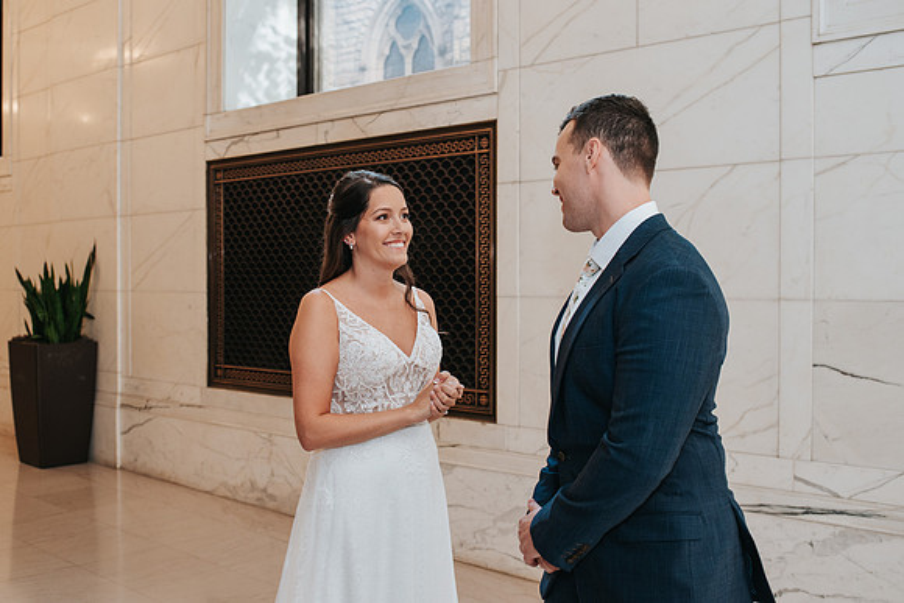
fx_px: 982
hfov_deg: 49.4
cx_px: 411
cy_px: 301
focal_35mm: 39
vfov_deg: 34.2
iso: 1000
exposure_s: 1/125
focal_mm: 35
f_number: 4
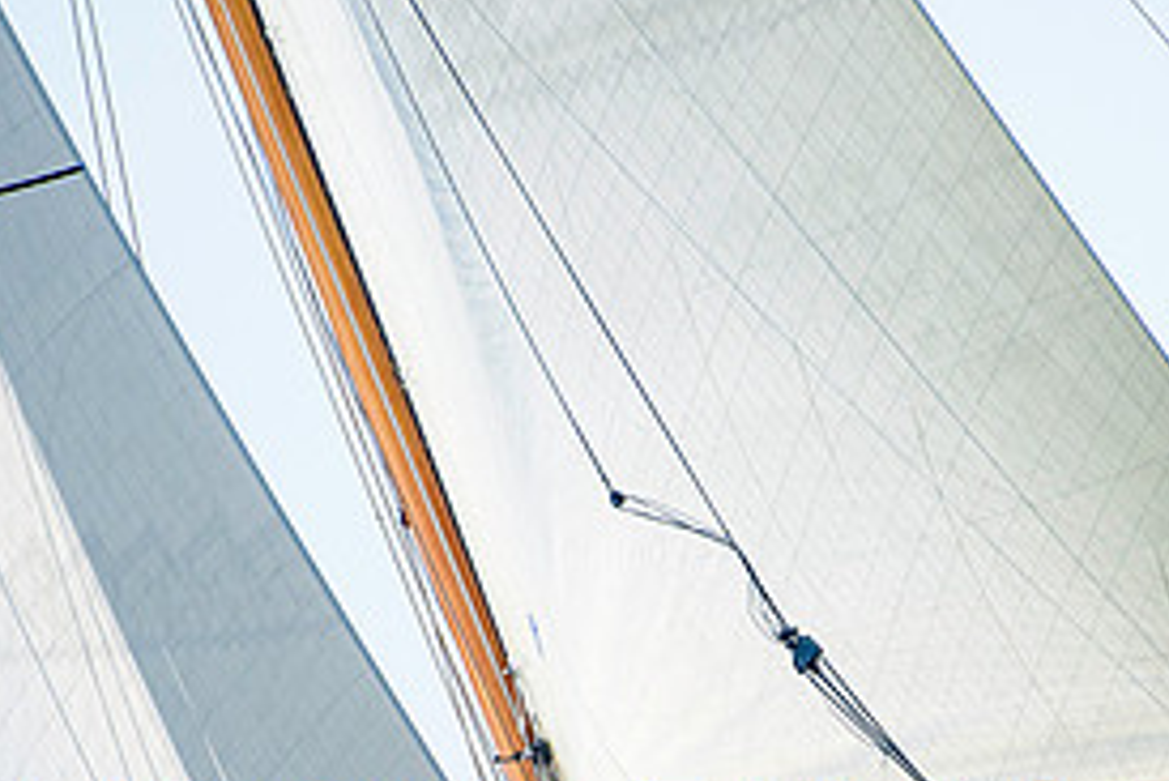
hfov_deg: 1.6
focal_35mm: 1269
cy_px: 817
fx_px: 41227
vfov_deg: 1.1
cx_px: 772
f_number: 5
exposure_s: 1/2500
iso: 400
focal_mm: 400
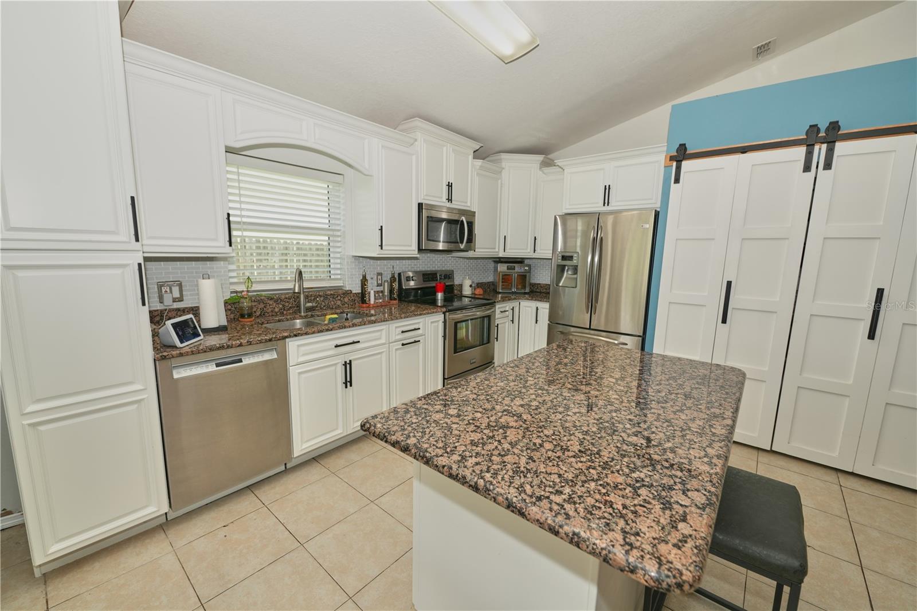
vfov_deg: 81.2
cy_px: 306
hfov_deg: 104.3
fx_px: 357
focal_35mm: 14
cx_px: 458
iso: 400
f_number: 4
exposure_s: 1/200
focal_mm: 14
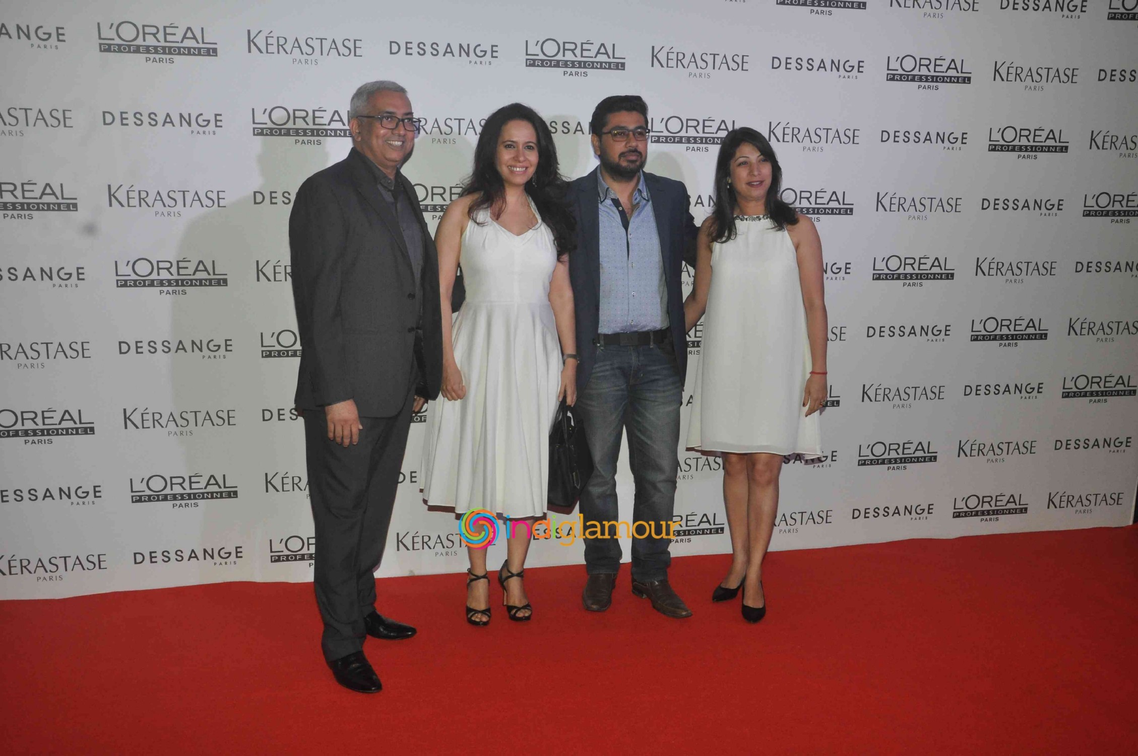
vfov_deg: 39.9
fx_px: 1042
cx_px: 569
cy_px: 378
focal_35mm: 33
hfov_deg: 57.3
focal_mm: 22
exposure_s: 1/200
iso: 1000
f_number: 11
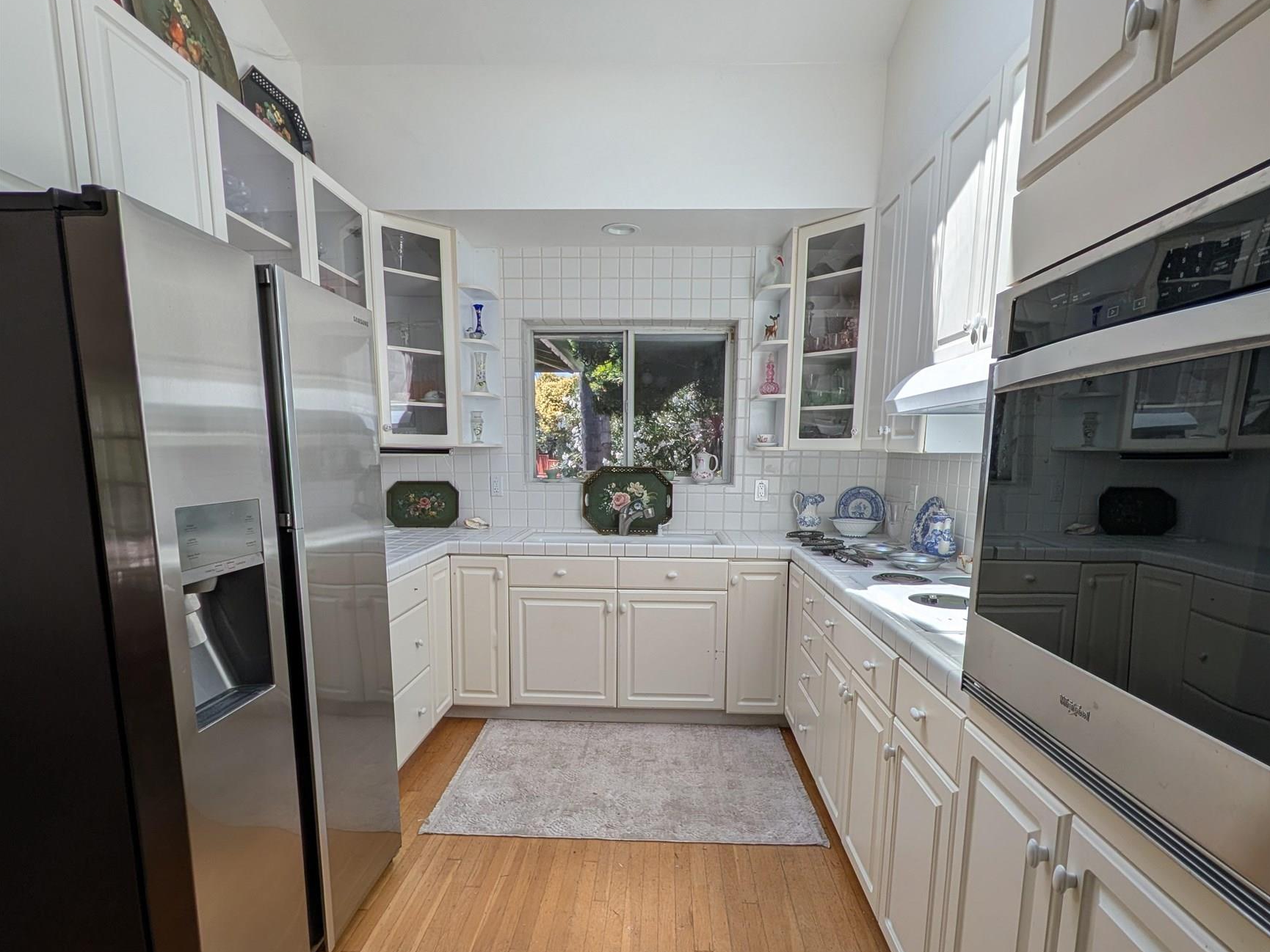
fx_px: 587
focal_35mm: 16
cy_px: 552
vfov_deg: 77.5
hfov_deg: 94.5
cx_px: 635
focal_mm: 2.02
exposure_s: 1/1499
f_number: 1.7
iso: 59
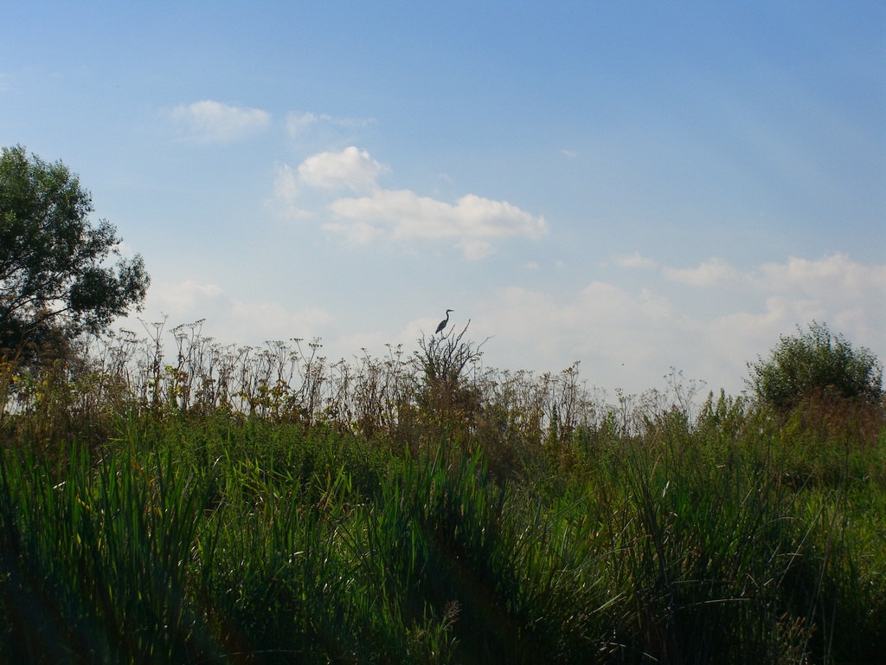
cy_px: 332
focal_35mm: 114
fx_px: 2918
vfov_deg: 13.0
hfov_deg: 17.3
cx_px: 443
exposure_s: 1/500
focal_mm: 23.7
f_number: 7.4
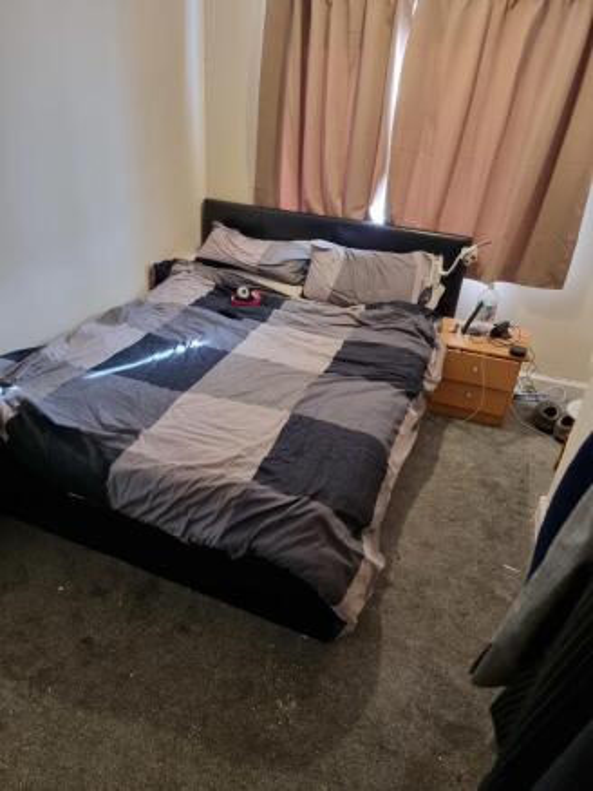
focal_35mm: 24
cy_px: 396
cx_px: 296
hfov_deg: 56.8
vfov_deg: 71.6
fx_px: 548
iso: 640
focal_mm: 6.7
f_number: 1.8
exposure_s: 1/50
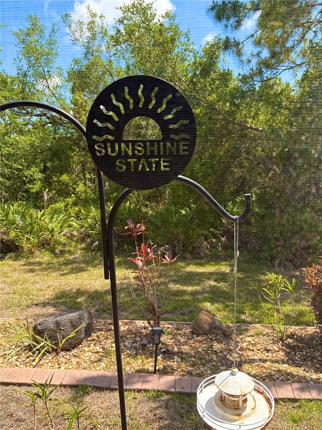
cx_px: 161
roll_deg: +0.0
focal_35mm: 26
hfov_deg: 53.1
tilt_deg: -8.9
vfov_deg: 67.3
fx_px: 322
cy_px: 215
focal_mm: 5.96
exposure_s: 1/1135
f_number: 1.6
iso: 64
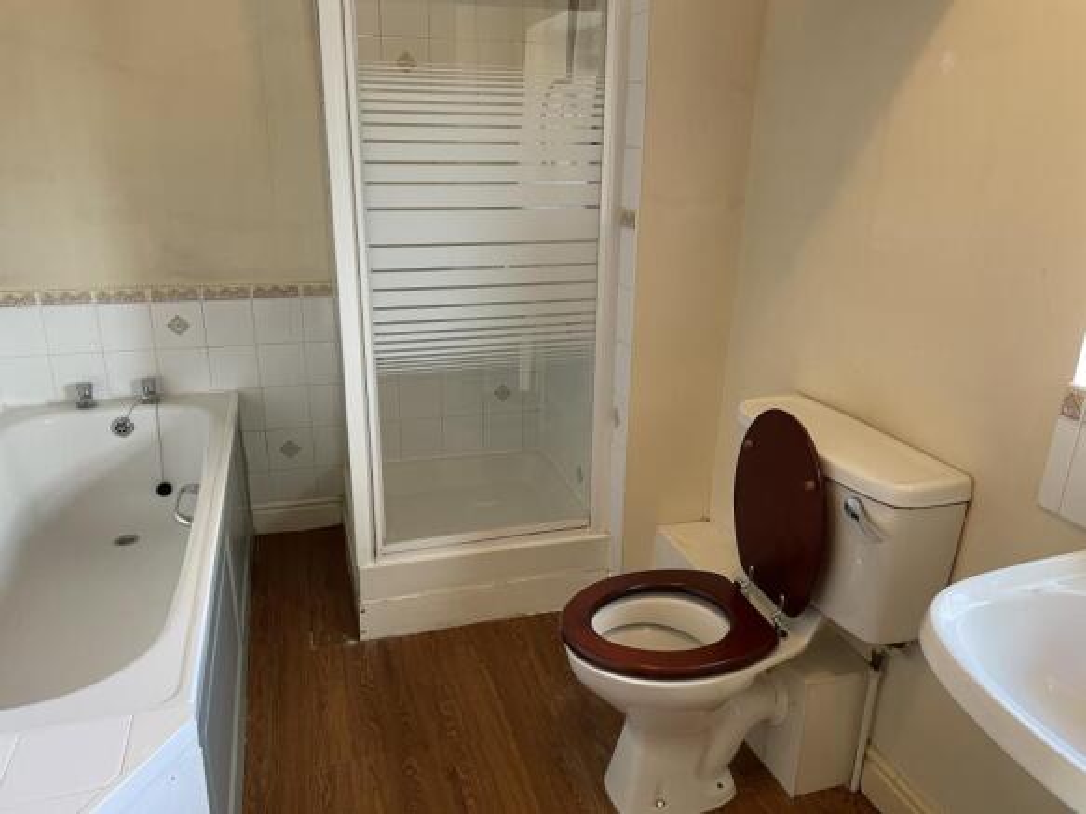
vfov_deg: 53.0
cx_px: 543
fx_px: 816
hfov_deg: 67.3
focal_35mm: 26
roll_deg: -0.2
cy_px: 407
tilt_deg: -18.7
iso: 125
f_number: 1.6
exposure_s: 1/50
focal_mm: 4.2
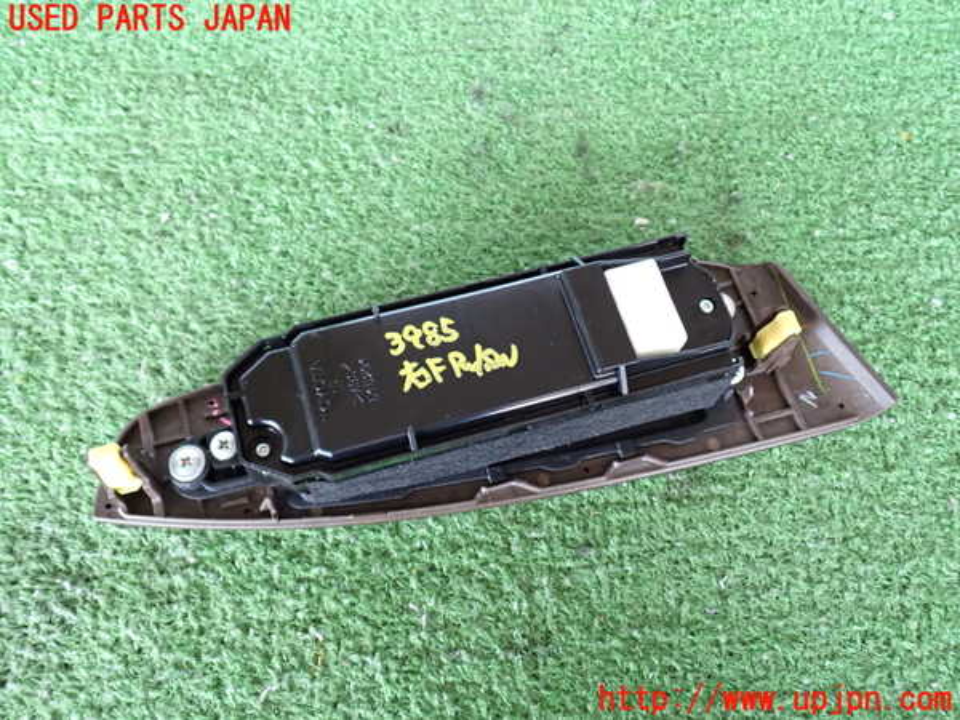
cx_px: 480
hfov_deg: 56.8
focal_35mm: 32
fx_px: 887
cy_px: 360
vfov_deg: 44.2
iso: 500
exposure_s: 1/30
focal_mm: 5.79
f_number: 2.4
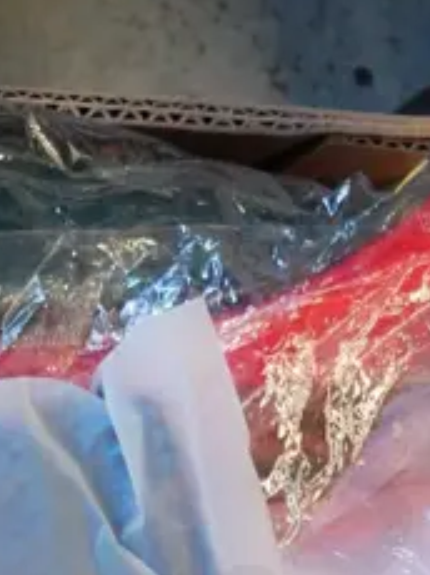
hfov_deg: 7.1
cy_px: 1205
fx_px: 3402
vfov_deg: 9.0
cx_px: -178
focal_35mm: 205
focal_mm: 23
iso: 1600
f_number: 4.3
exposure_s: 1/60
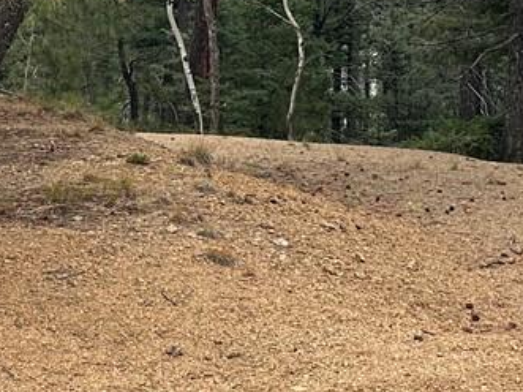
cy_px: -163
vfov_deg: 12.3
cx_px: 169
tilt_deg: +2.7
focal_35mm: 116
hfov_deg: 16.9
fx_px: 1752
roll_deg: +1.7
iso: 80
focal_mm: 6.86
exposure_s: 1/1119
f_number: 1.78
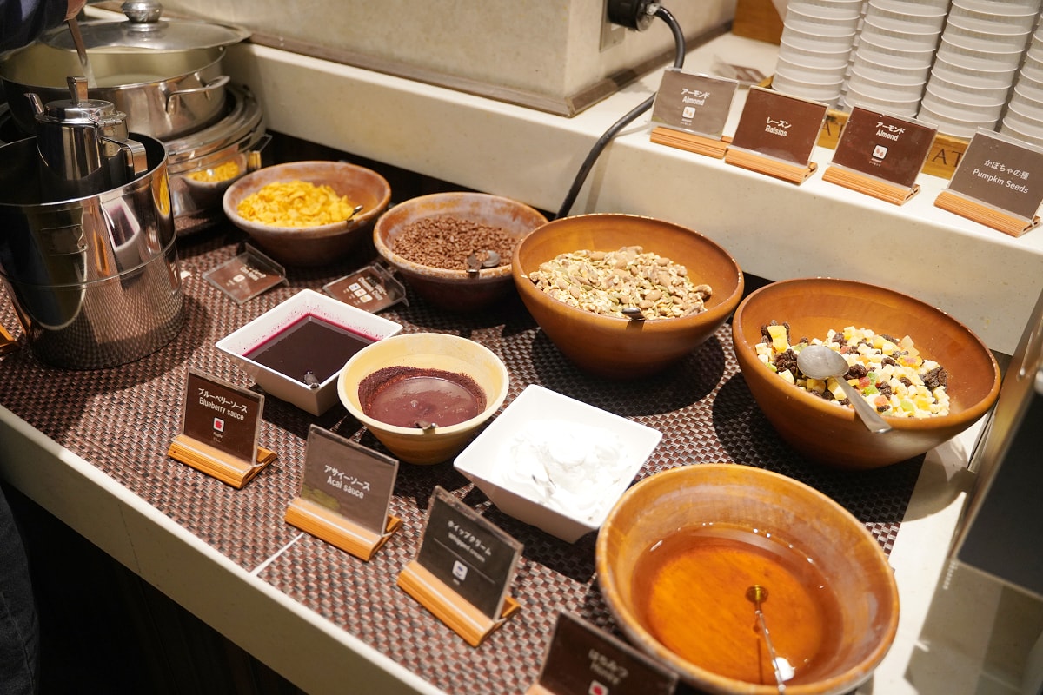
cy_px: 348
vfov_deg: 46.4
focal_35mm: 28
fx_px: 811
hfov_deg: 65.5
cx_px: 522
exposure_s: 1/160
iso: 1600
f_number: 2.8
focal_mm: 28
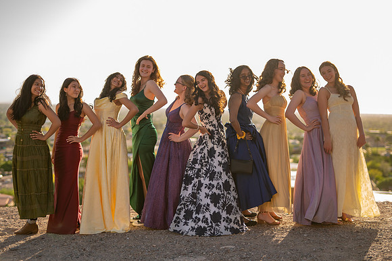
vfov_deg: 23.1
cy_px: 108
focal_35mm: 59
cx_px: 202
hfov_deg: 34.1
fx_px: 638
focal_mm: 50
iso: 100
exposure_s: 1/2000
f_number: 1.4
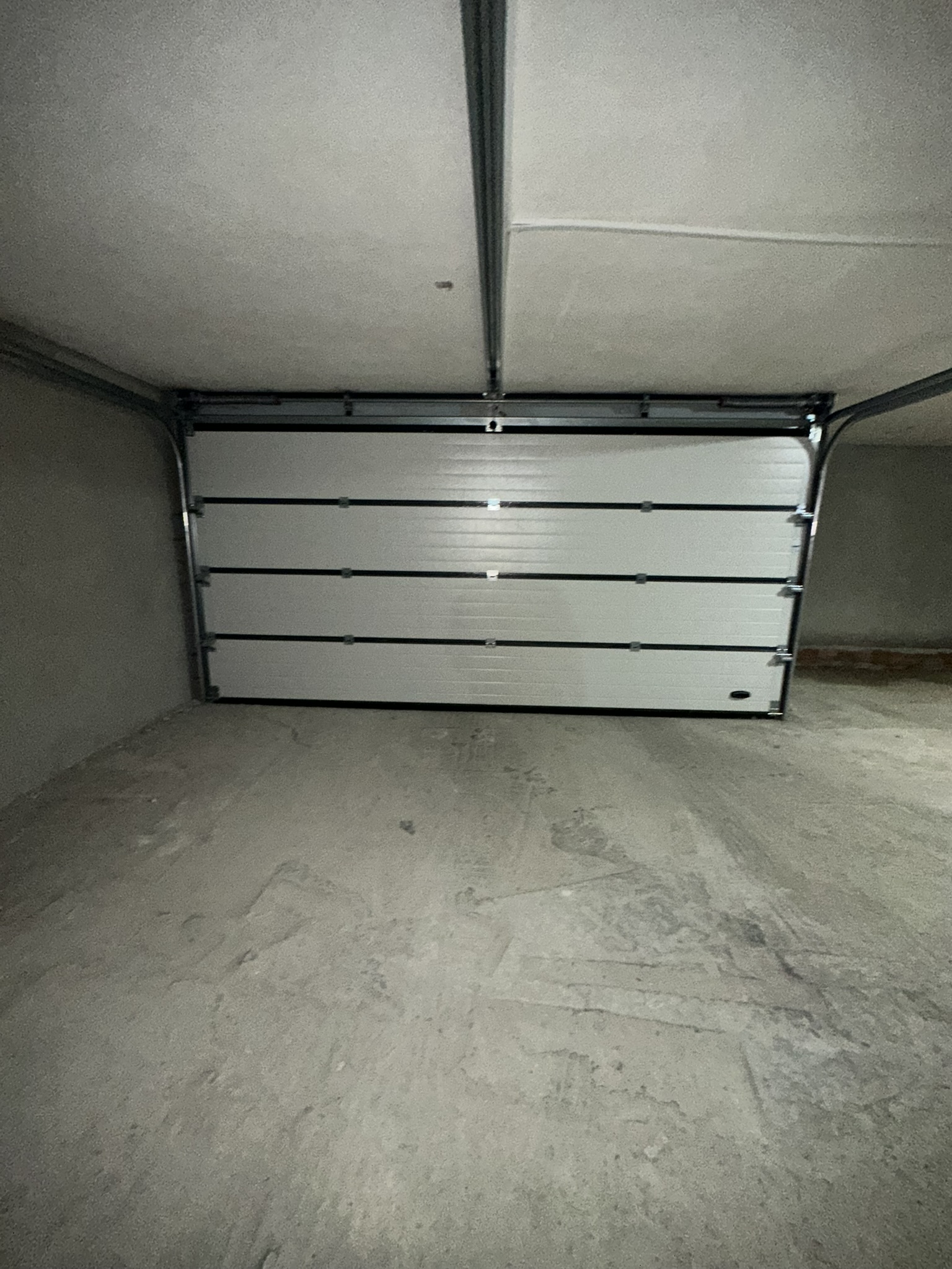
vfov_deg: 102.1
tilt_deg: -10.6
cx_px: 476
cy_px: 634
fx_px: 513
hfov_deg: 85.7
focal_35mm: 14
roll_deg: -2.2
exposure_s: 1/33
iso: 400
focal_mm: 2.22
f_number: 2.2
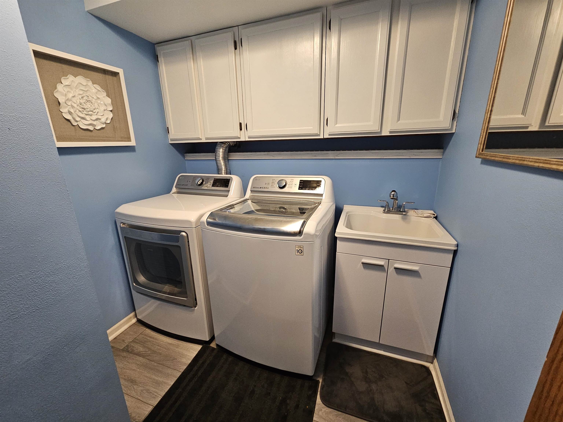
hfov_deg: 106.2
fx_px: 211
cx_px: 282
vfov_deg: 89.9
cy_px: 211
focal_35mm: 13
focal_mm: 2.2
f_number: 2.2
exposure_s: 1/30
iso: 400
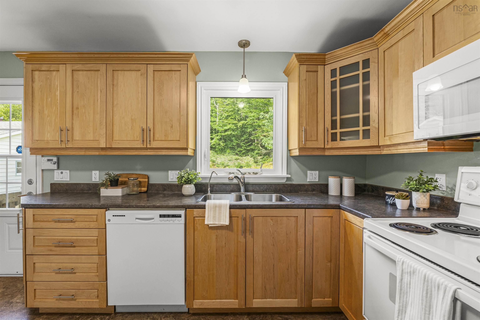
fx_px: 200
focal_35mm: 15
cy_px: 160
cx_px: 240
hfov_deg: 100.4
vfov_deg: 77.3
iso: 400
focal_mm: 10
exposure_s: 1/13
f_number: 10
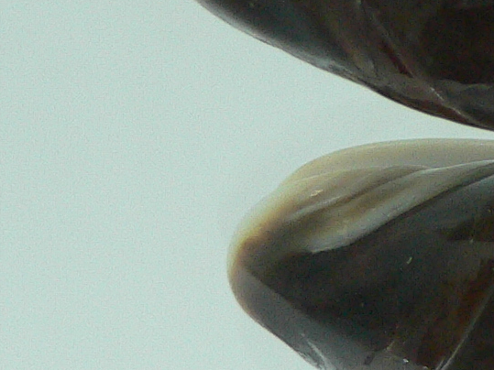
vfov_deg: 11.2
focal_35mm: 131
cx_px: 718
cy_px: 42
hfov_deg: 14.2
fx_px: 1869
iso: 150
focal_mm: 4.6
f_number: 2.8
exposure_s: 1/60
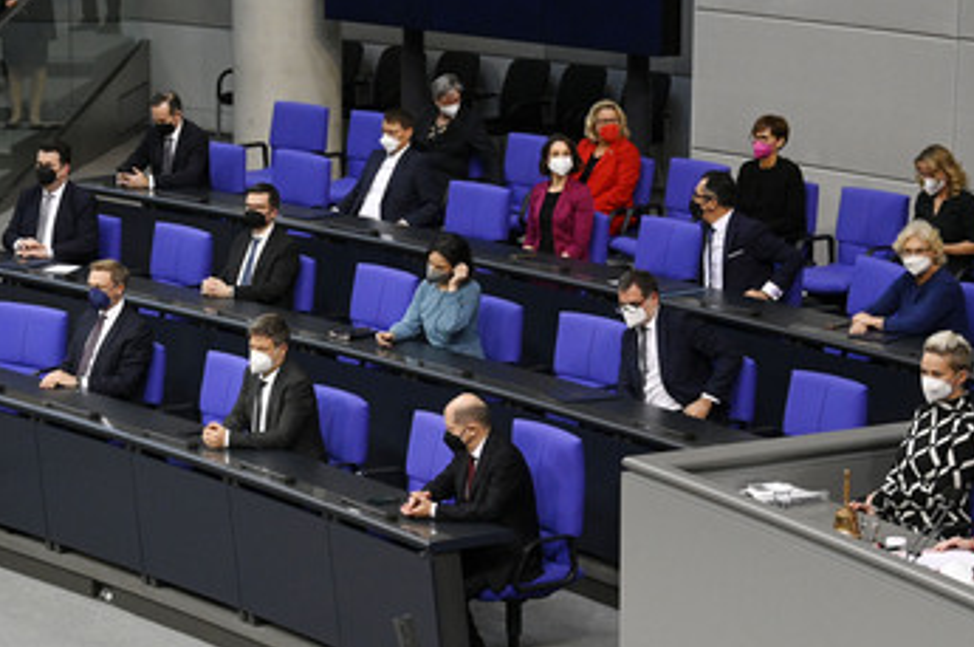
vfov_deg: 9.5
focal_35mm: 144
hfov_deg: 14.3
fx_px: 3890
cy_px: 325
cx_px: 383
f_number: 5.6
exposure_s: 1/320
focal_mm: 110
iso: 6400
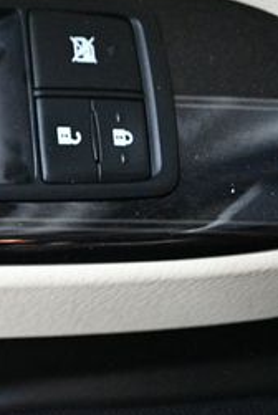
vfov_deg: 23.7
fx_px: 970
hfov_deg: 14.7
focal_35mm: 84
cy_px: 73
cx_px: -187
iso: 5000
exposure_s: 1/60
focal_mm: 22
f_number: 4
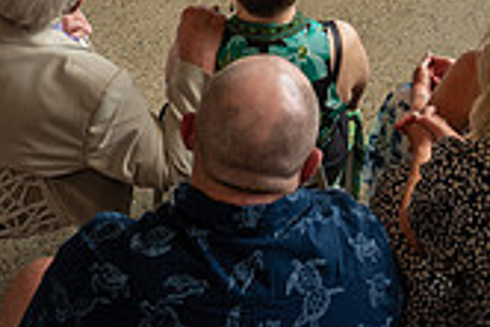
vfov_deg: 14.6
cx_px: 363
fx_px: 1144
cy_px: -237
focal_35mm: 84
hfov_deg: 23.9
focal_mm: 24
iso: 200
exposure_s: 1/125
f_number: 3.5
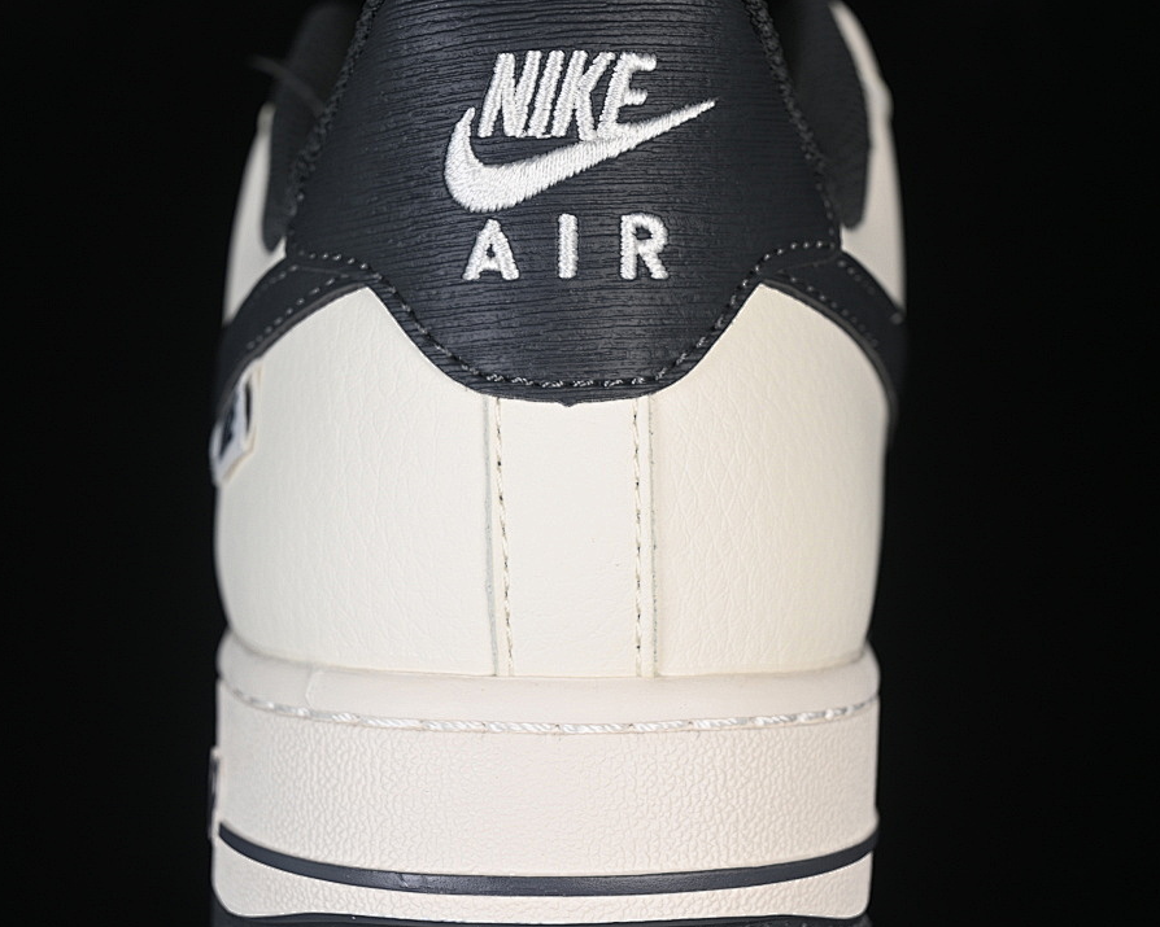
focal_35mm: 85
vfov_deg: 18.1
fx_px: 2918
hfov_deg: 22.5
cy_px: 464
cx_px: 559
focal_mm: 50
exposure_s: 1/80
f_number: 7.1
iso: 160
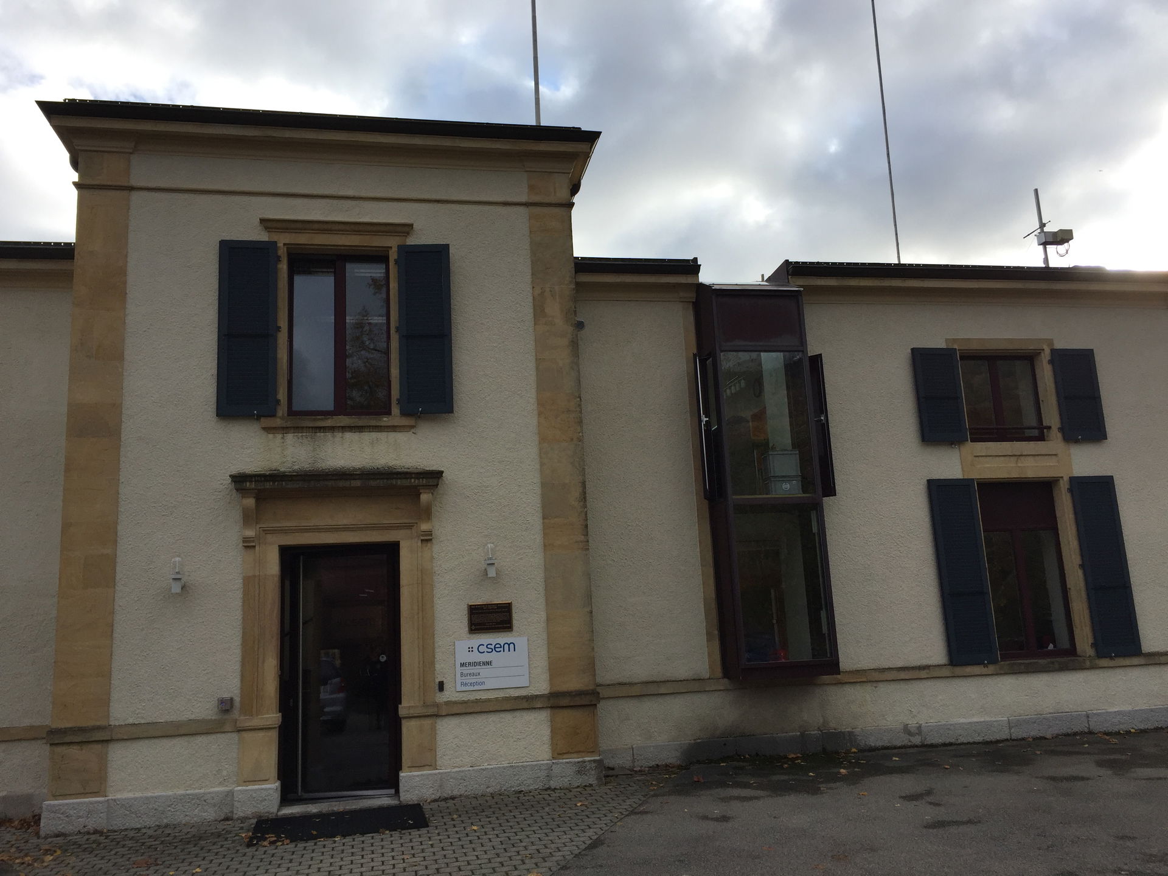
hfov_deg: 61.7
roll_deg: +4.2
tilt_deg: +11.6
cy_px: 438
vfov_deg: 48.2
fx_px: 979
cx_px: 584
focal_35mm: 29
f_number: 2.2
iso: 32
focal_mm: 4.15
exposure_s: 1/842
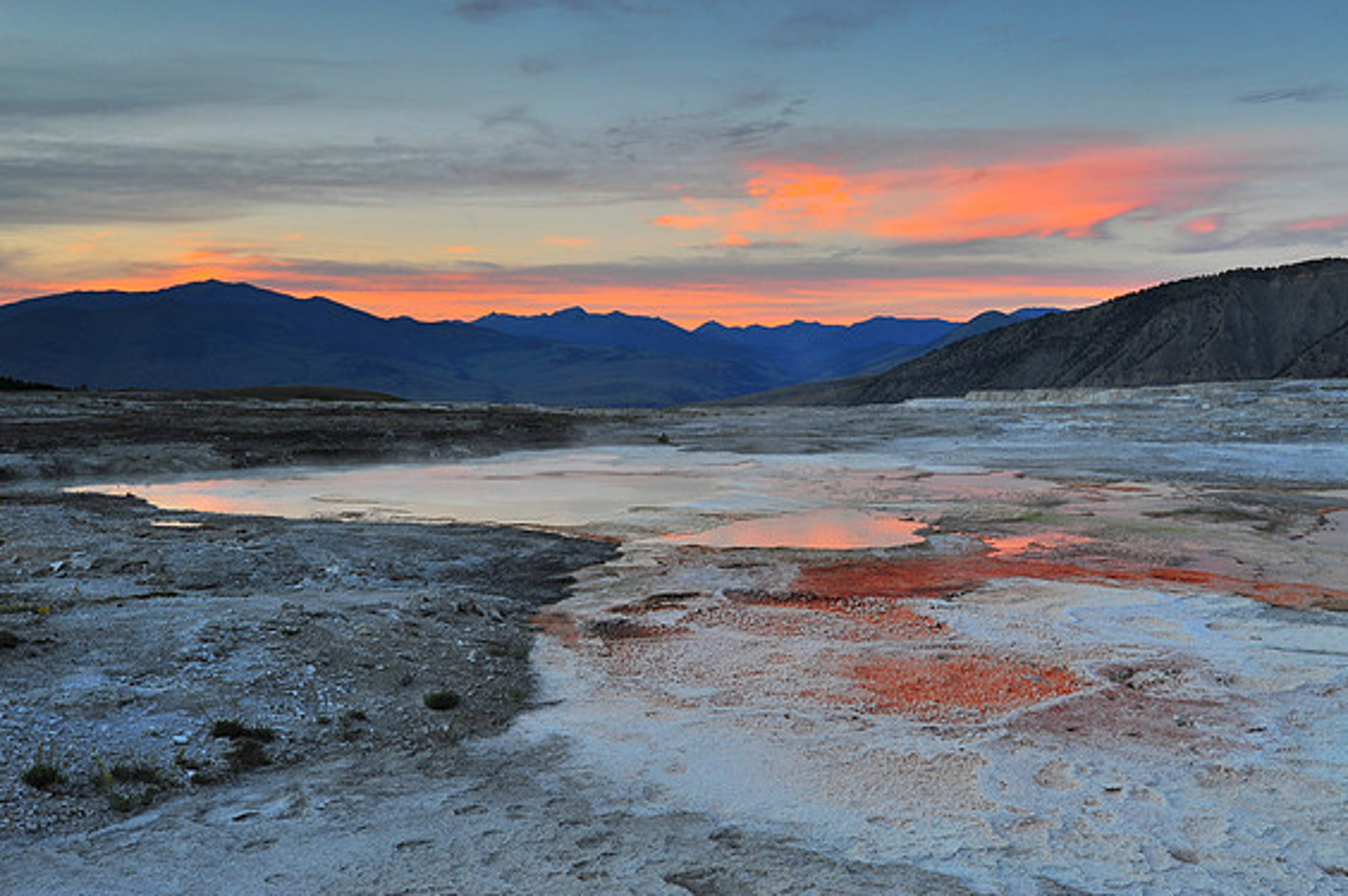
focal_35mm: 36
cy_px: 440
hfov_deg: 53.2
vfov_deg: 36.8
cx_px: 674
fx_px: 1347
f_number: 11
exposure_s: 1/5
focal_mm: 35
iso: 200
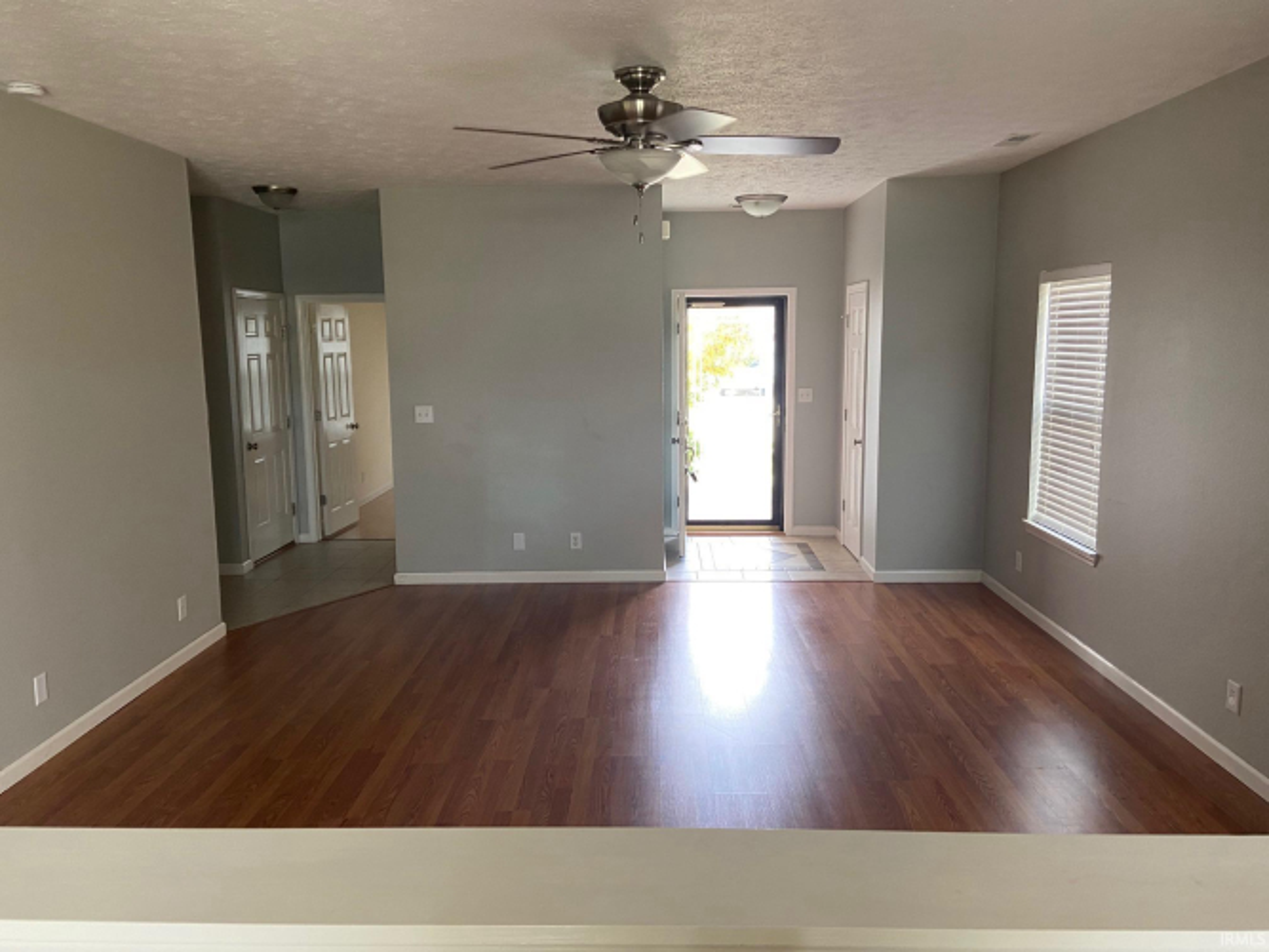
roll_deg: +0.1
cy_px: 476
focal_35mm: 26
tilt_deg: -7.6
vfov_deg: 53.0
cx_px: 634
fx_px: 953
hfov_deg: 67.3
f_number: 1.8
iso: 125
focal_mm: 4.25
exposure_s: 1/70
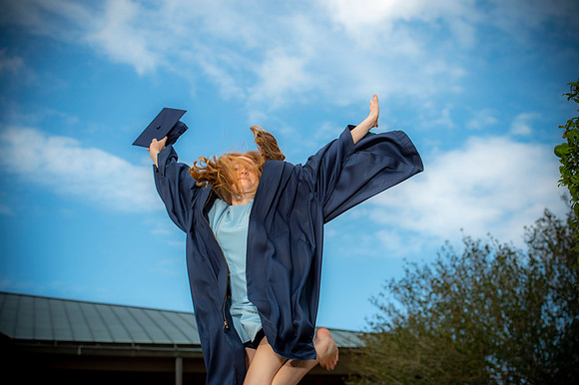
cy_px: 192
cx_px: 290
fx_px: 1125
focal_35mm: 70
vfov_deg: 19.4
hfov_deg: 28.9
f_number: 5
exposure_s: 1/250
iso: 80
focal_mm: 70
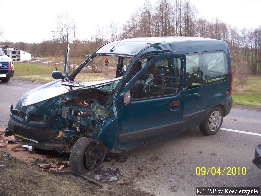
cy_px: 98
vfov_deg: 41.8
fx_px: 256
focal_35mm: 34
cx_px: 130
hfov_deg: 54.0
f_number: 2.7
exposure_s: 1/180
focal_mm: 5.6
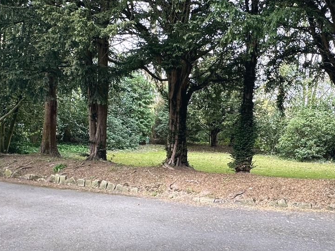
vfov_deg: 36.8
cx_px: 238
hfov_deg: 46.7
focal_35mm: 39
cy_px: 125
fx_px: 377
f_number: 2.2
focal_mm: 2.22
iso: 80
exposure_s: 1/99
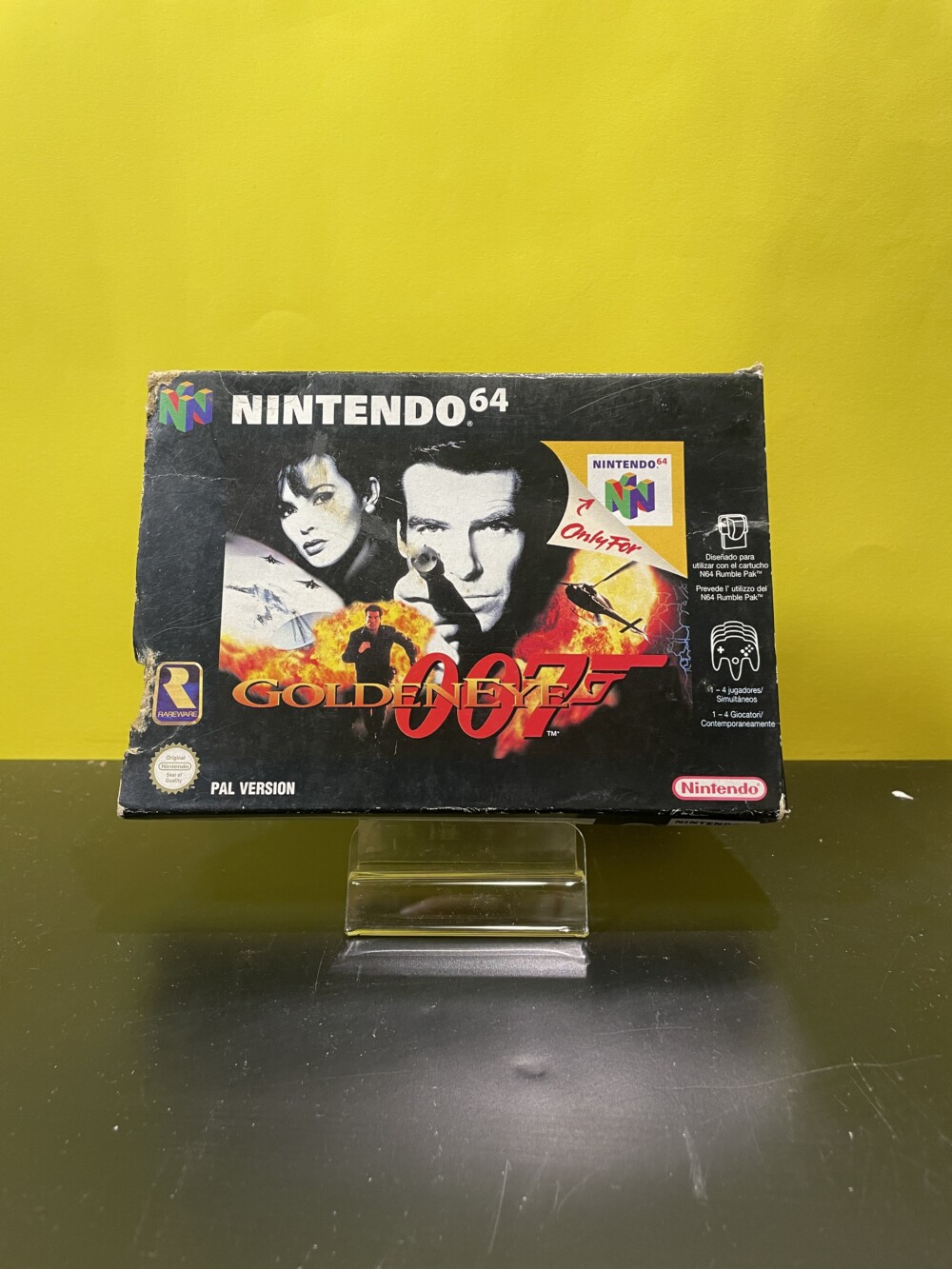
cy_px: 634
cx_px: 476
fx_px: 953
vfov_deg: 67.3
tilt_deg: -13.1
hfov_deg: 53.1
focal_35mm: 26
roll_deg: -0.8
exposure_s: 1/50
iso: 64
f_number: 1.6
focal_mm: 4.2
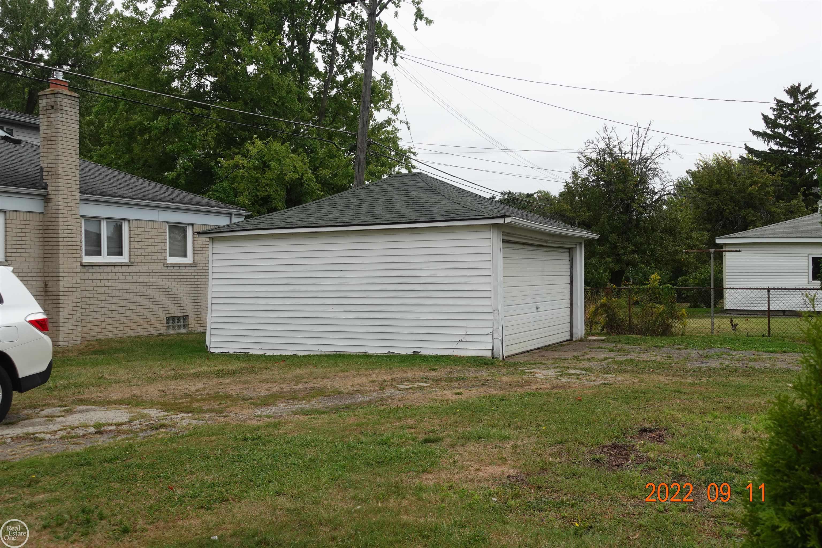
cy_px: 274
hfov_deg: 53.1
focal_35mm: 36
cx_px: 411
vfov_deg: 36.9
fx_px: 822
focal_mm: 13.76
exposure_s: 1/250
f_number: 5.6
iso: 125
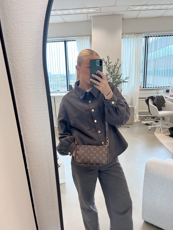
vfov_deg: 67.3
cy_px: 115
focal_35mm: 26
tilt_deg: -20.2
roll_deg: +2.8
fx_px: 173
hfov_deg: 53.1
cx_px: 86
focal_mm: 5.7
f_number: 1.5
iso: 64
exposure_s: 1/100
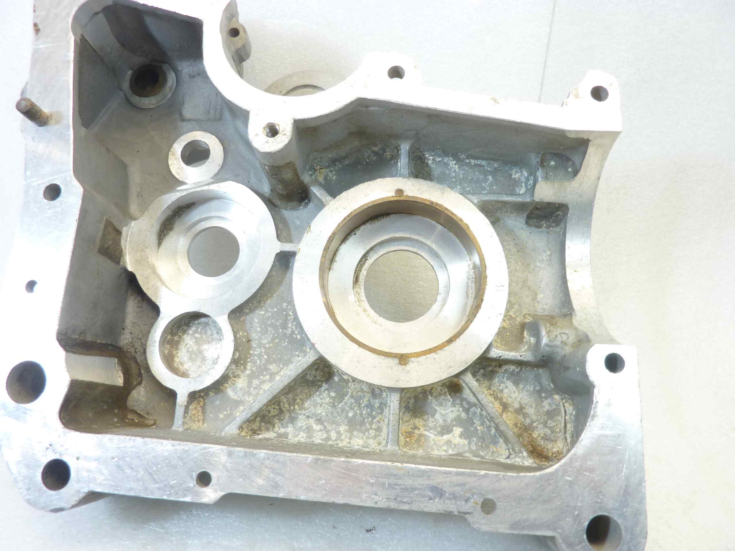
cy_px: 276
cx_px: 368
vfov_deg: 54.9
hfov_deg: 69.4
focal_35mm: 25
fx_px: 531
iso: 80
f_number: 3.3
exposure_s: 1/15
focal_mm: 4.1
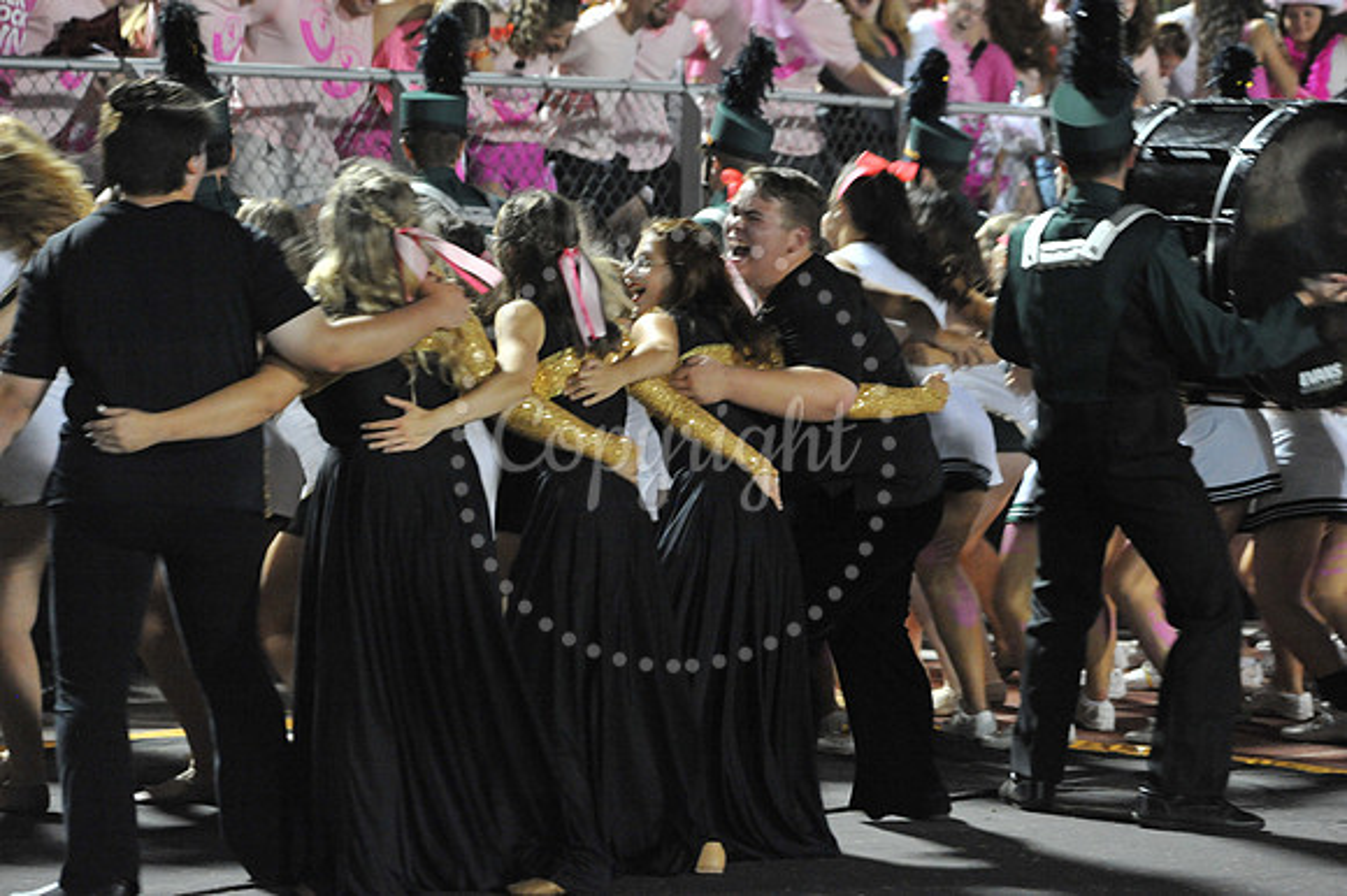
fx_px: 5609
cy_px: 448
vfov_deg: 9.1
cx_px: 674
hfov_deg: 13.7
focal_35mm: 150
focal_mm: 150
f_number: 6.3
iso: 6400
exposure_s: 1/60
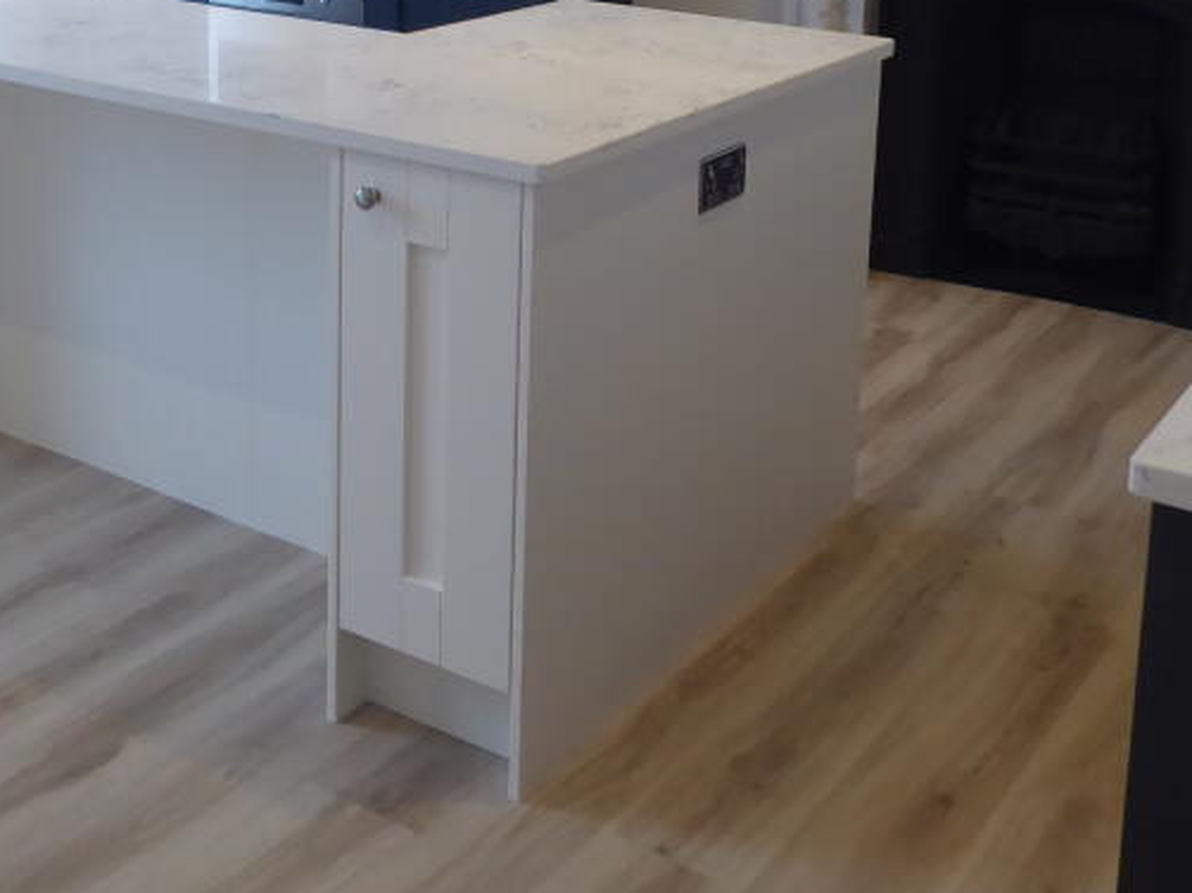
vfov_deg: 27.1
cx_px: 470
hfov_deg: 37.3
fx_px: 1755
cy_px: 21
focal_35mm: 51
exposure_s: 1/60
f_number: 3.3
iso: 250
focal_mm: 4.3
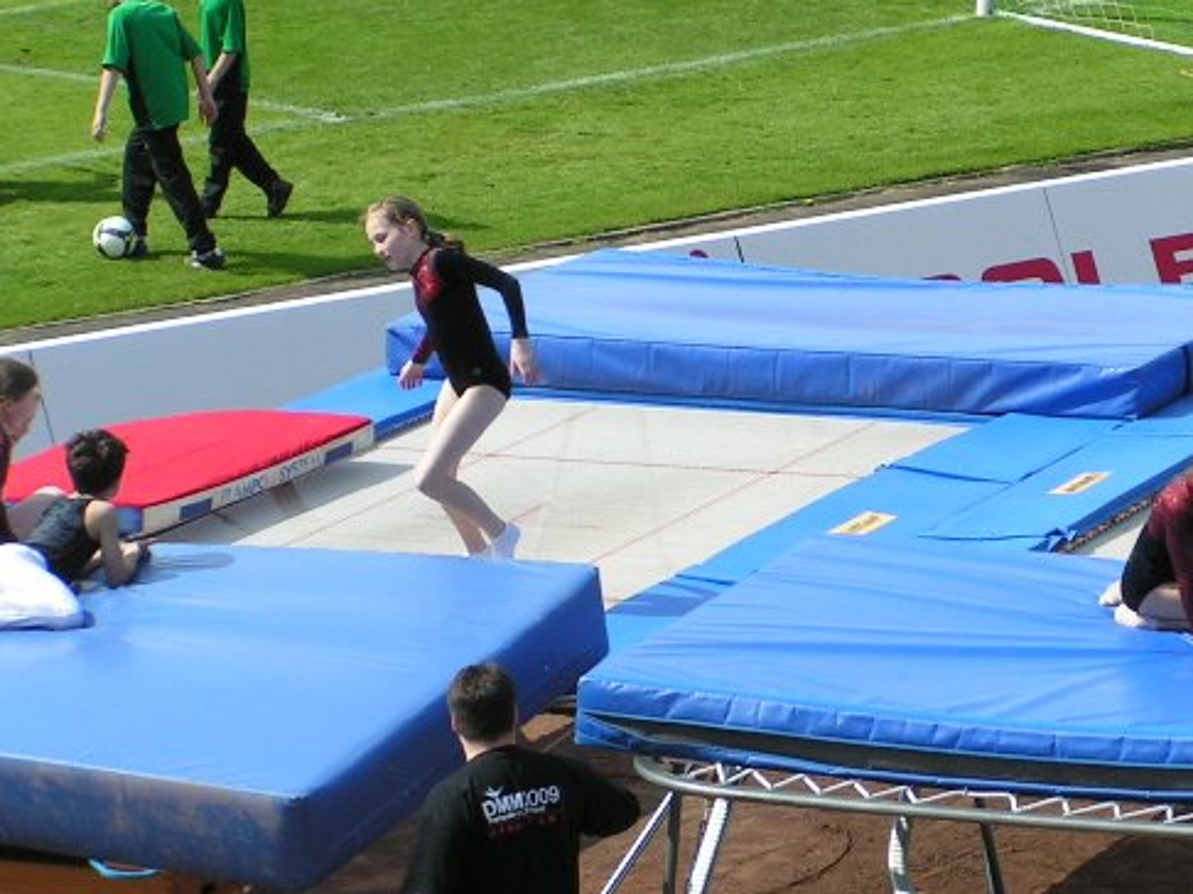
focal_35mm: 196
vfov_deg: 7.6
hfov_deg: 10.1
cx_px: 977
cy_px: 184
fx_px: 6752
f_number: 5.6
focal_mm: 18.2
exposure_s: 1/400
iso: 50
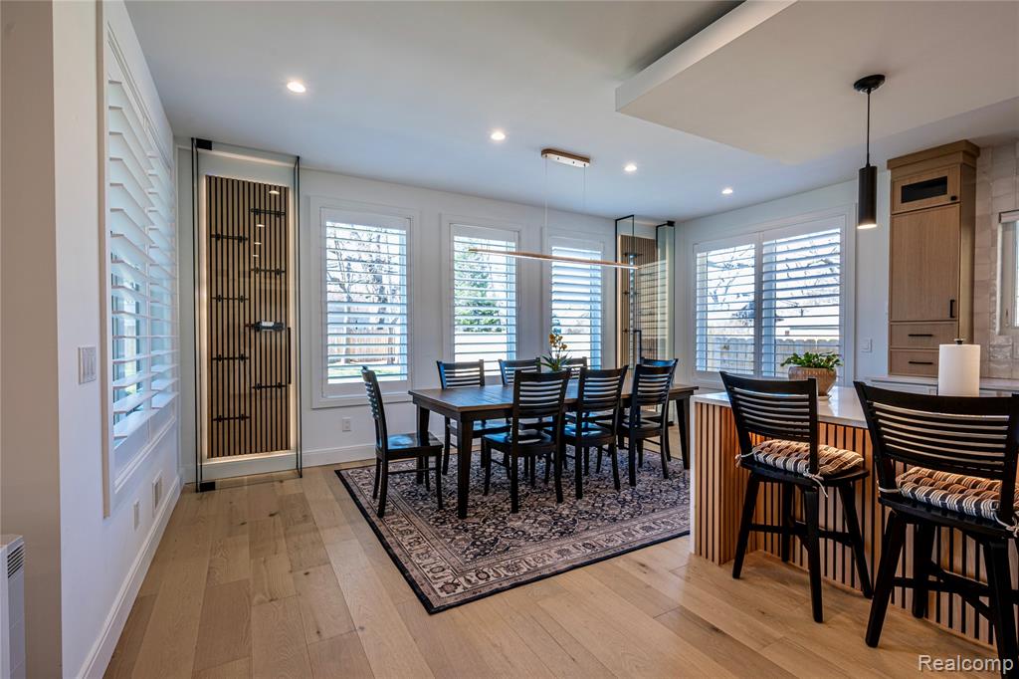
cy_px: 340
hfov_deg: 96.8
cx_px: 510
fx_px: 453
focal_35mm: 16
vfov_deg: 73.7
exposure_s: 1/15
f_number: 9
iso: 200
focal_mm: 16
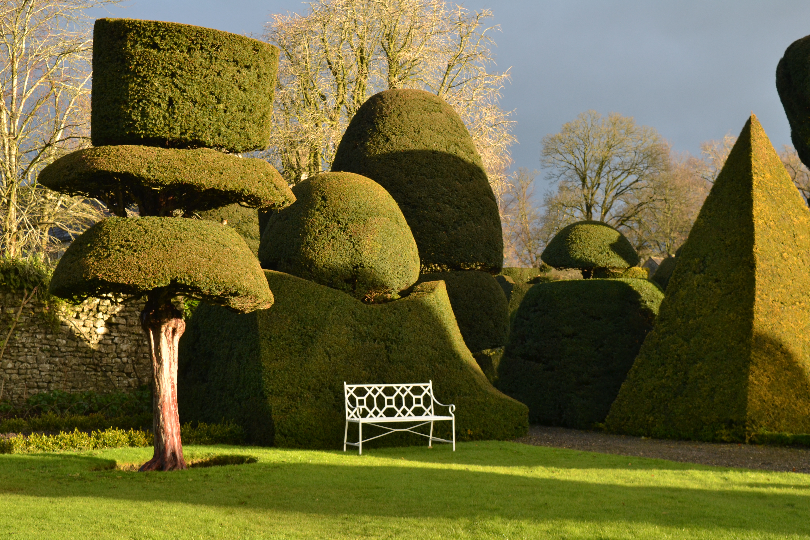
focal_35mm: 63
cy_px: 270
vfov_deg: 21.6
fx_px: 1417
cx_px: 405
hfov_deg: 31.9
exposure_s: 1/200
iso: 400
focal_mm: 42
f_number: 8
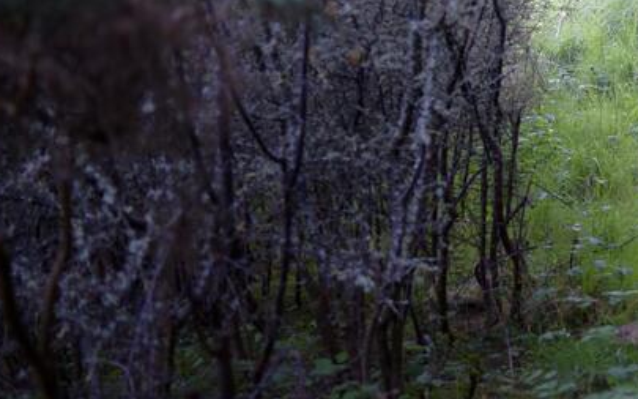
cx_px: 665
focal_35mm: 88
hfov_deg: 22.5
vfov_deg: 14.8
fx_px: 1530
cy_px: 220
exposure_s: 1/60
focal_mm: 35
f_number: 2.8
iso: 200
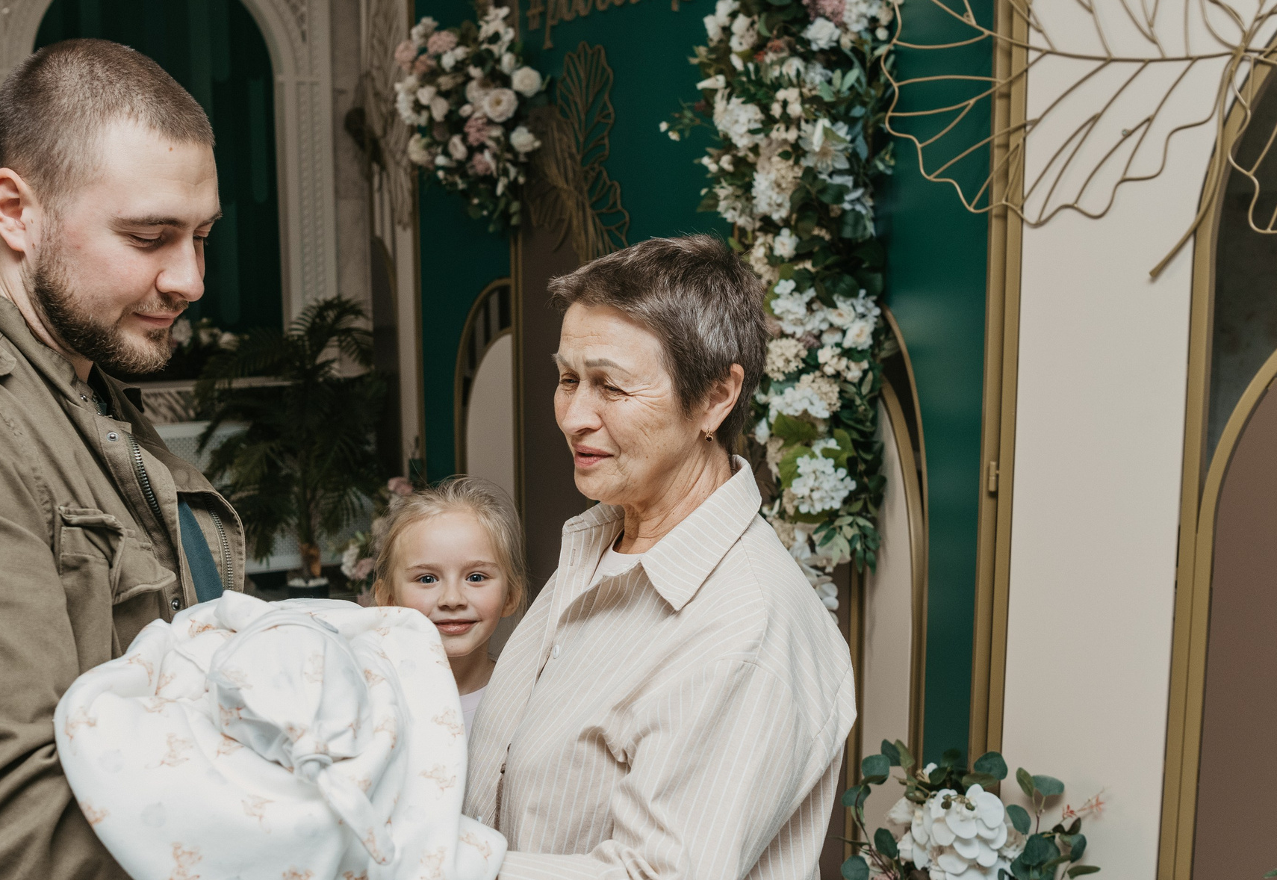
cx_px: 530
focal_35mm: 44
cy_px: 494
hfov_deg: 43.9
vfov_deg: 31.1
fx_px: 1577
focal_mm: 27
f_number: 4.5
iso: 500
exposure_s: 1/160
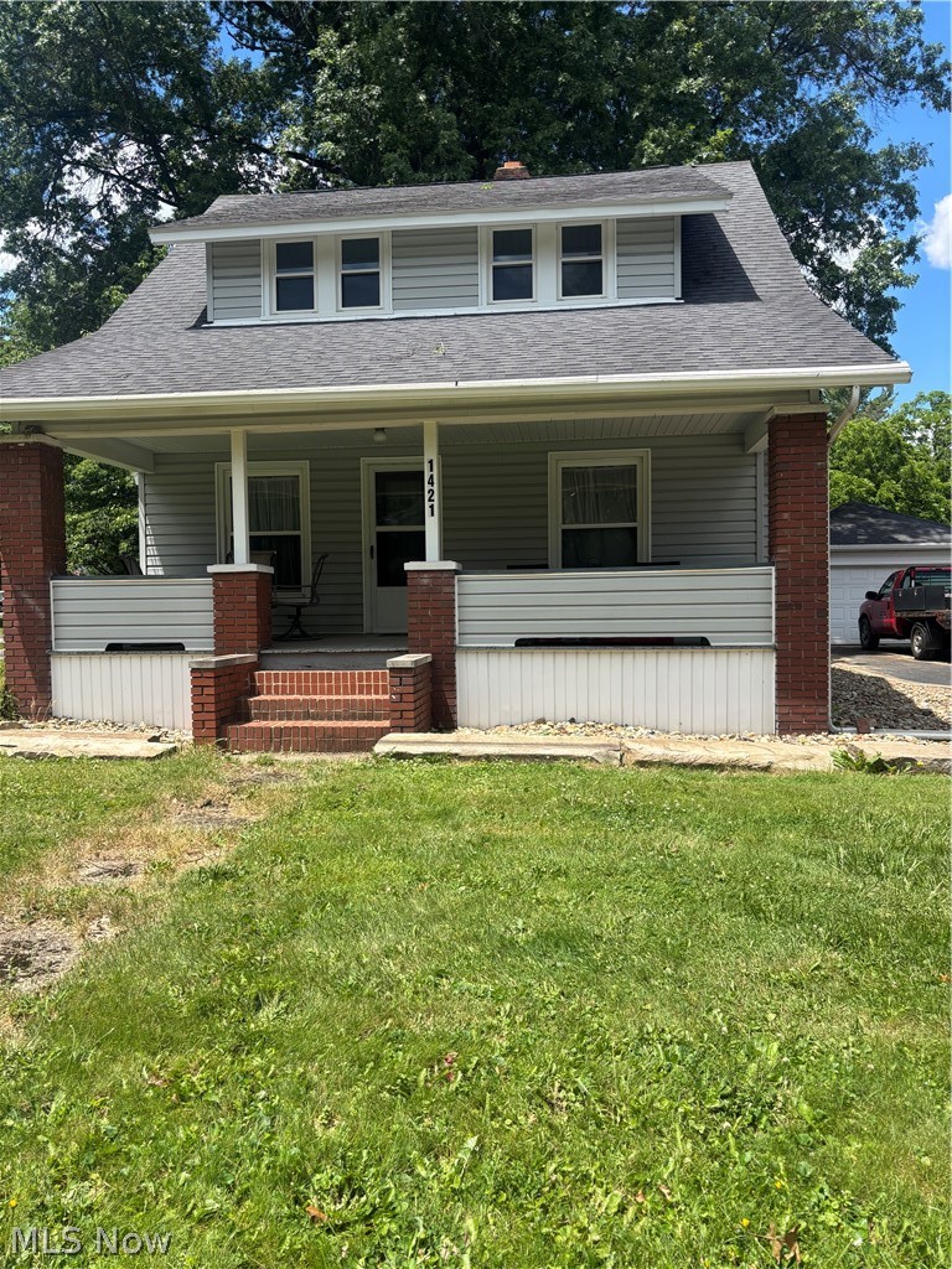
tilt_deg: -2.4
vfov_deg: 67.3
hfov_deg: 53.1
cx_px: 476
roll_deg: +0.5
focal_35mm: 26
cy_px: 634
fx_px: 953
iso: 50
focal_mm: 5.96
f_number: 1.6
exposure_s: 1/2151
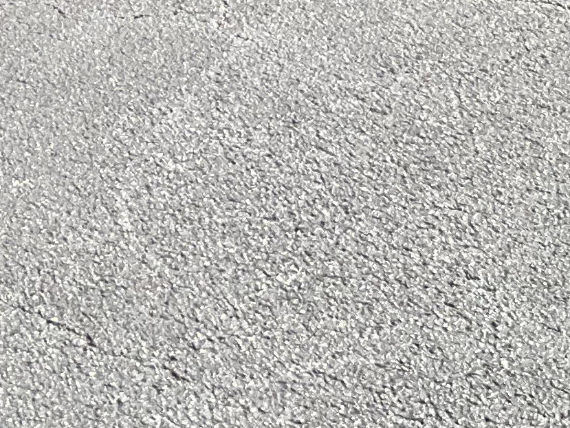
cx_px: -369
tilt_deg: -10.8
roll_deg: +0.6
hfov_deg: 13.0
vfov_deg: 9.8
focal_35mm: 141
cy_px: -440
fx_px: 2322
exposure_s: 1/360
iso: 16
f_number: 1.8
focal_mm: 3
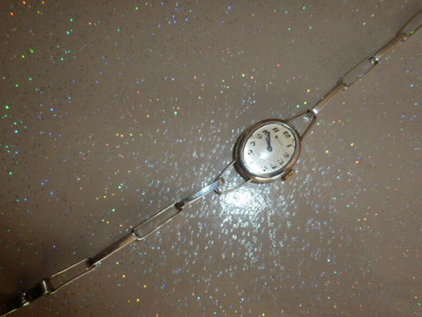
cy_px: 158
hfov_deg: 58.3
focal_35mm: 31
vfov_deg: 45.5
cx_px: 224
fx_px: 378
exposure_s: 1/60
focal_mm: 4.3
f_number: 3.3
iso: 125
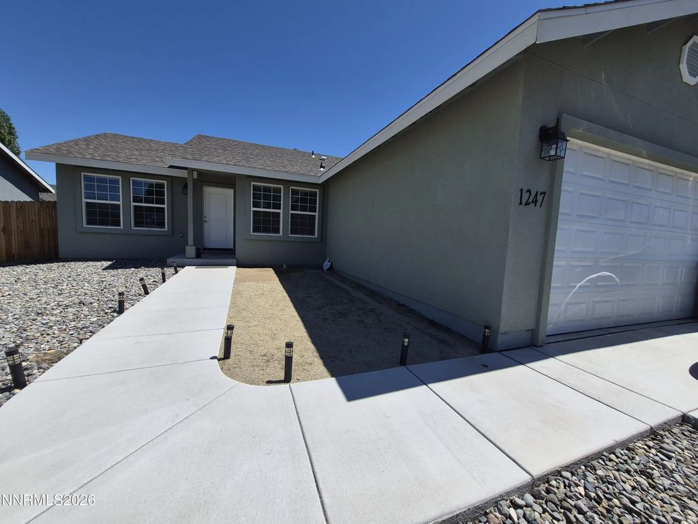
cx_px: 349
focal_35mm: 13
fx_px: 262
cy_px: 262
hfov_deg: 106.2
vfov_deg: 89.9
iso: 40
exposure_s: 1/3216
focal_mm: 1.74
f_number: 2.2
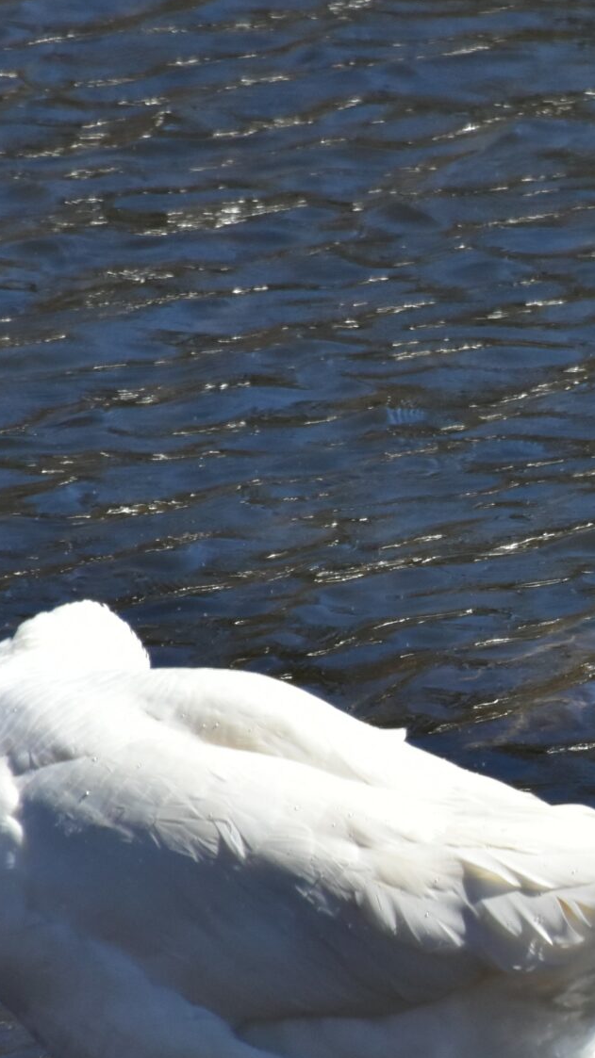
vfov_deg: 2.0
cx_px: 824
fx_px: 30177
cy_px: 538
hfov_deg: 1.1
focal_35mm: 1075
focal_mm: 300
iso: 1000
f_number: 8
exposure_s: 1/2000
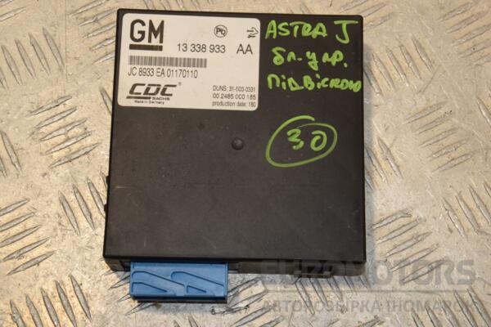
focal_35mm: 78
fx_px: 1064
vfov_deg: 17.5
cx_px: 246
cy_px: 164
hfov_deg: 26.0
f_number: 10
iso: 800
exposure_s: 1/200
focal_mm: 52
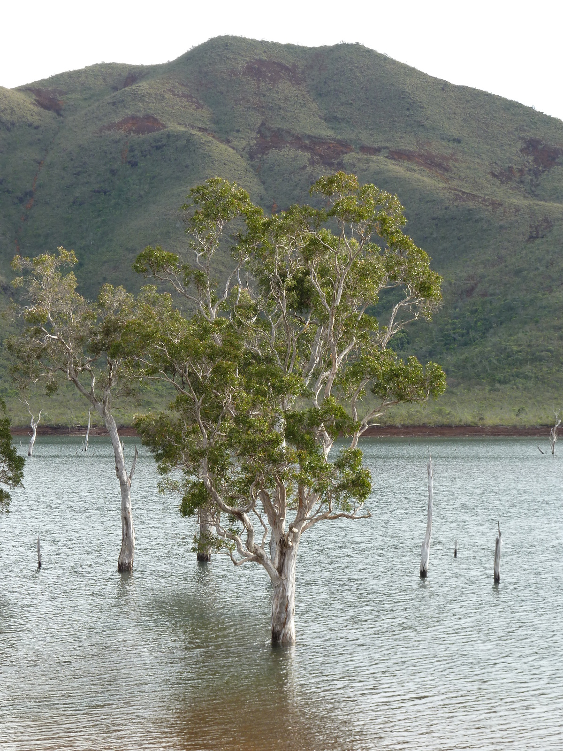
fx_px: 2082
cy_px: 376
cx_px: 282
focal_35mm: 96
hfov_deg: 15.4
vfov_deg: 20.4
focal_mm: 15.8
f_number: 4.3
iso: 80
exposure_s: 1/125
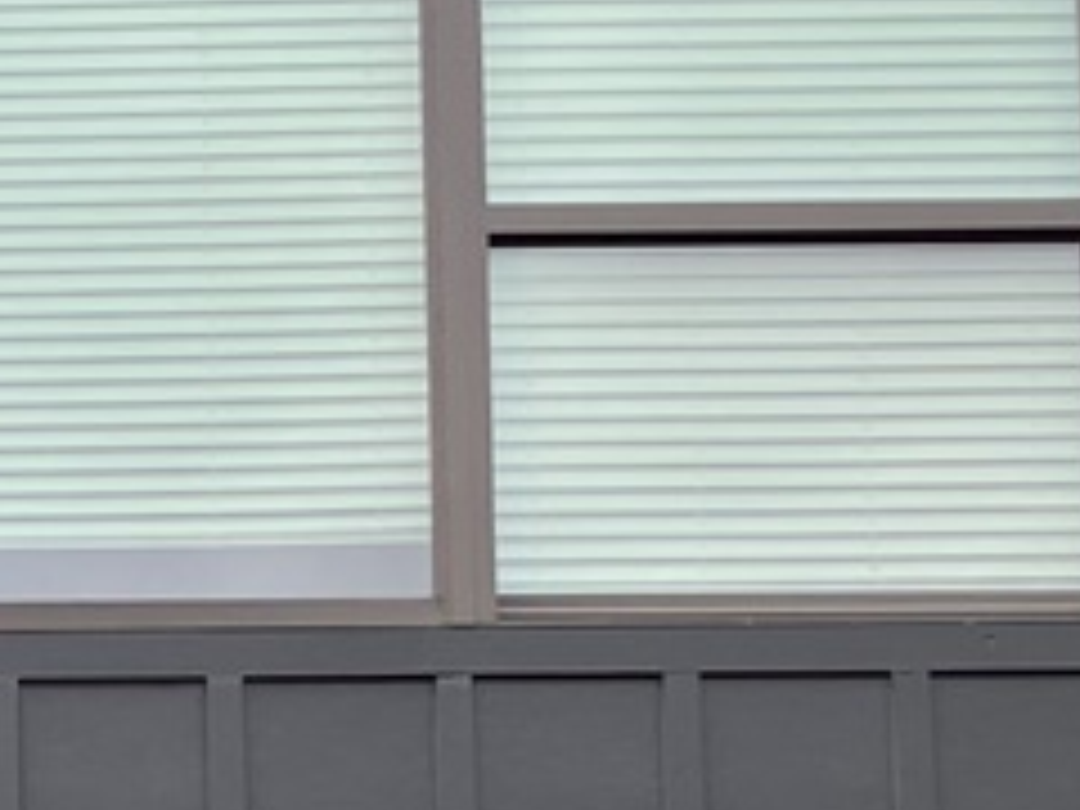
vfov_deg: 8.6
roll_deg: -1.1
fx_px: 5242
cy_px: 1184
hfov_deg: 11.4
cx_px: -446
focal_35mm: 168
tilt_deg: +13.1
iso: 32
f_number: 1.8
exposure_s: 1/243
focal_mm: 3.99
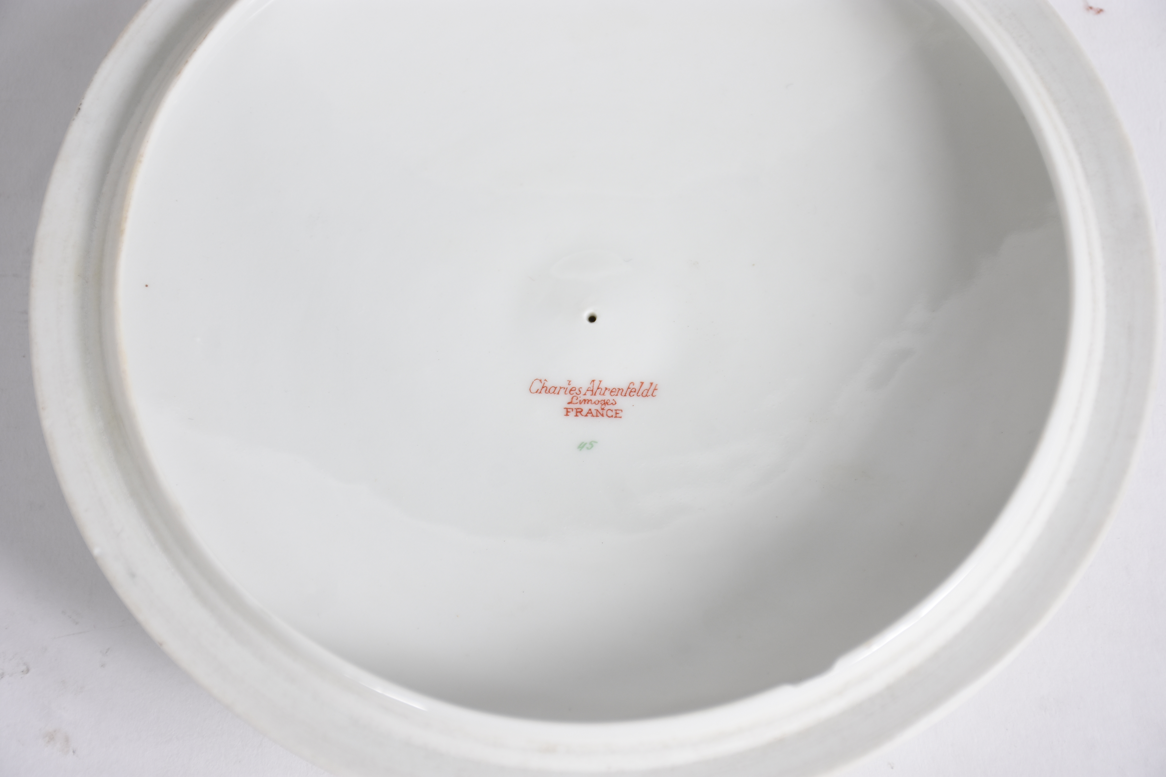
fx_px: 2915
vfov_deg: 15.2
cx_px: 583
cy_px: 388
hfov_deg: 22.6
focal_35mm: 90
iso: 200
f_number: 5.6
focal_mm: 60
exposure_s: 1/60
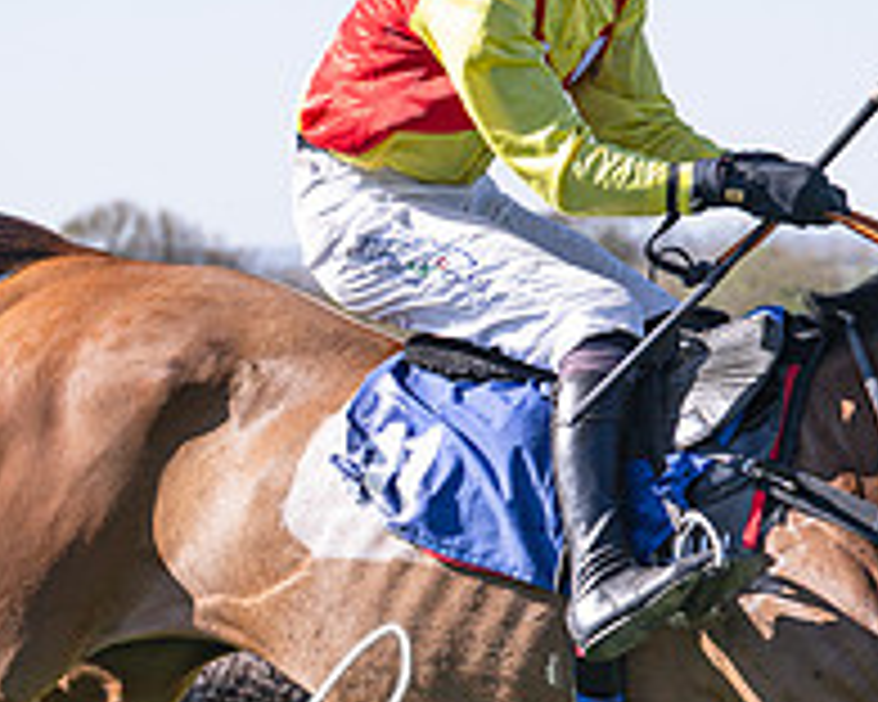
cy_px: 524
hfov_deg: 7.6
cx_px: 676
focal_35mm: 255
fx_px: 6626
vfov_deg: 6.1
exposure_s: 1/1600
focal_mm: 70
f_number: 4
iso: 200
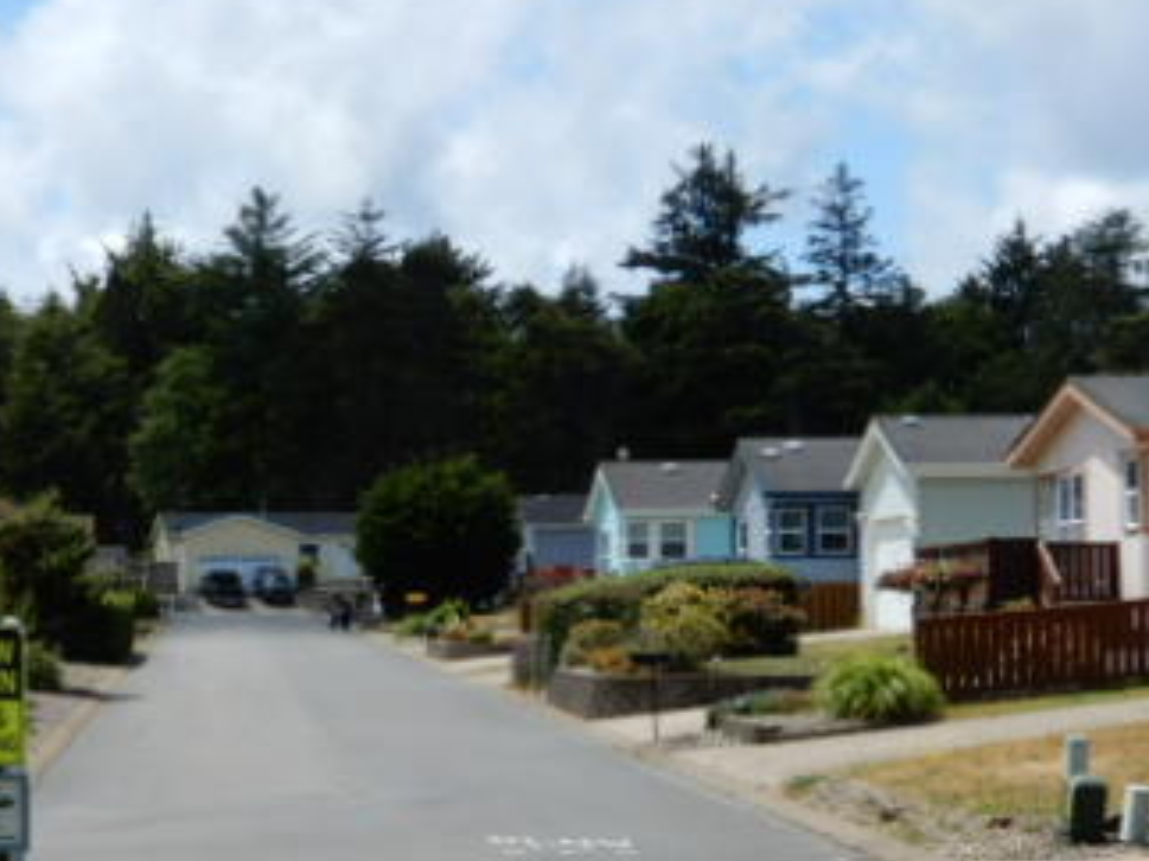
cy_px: 833
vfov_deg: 13.0
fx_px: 3749
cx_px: 413
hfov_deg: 17.4
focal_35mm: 113
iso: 80
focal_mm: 10.2
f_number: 4.5
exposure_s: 1/800
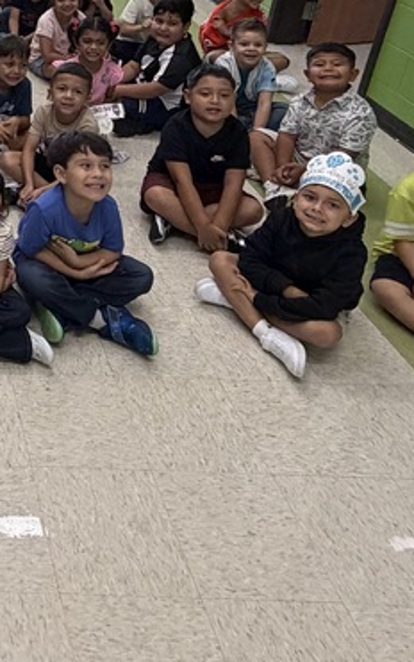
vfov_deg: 43.8
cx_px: -141
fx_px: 740
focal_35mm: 41
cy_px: 61
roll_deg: -1.5
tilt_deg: -23.0
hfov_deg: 26.1
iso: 320
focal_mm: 2.22
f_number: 2.2
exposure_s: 1/120
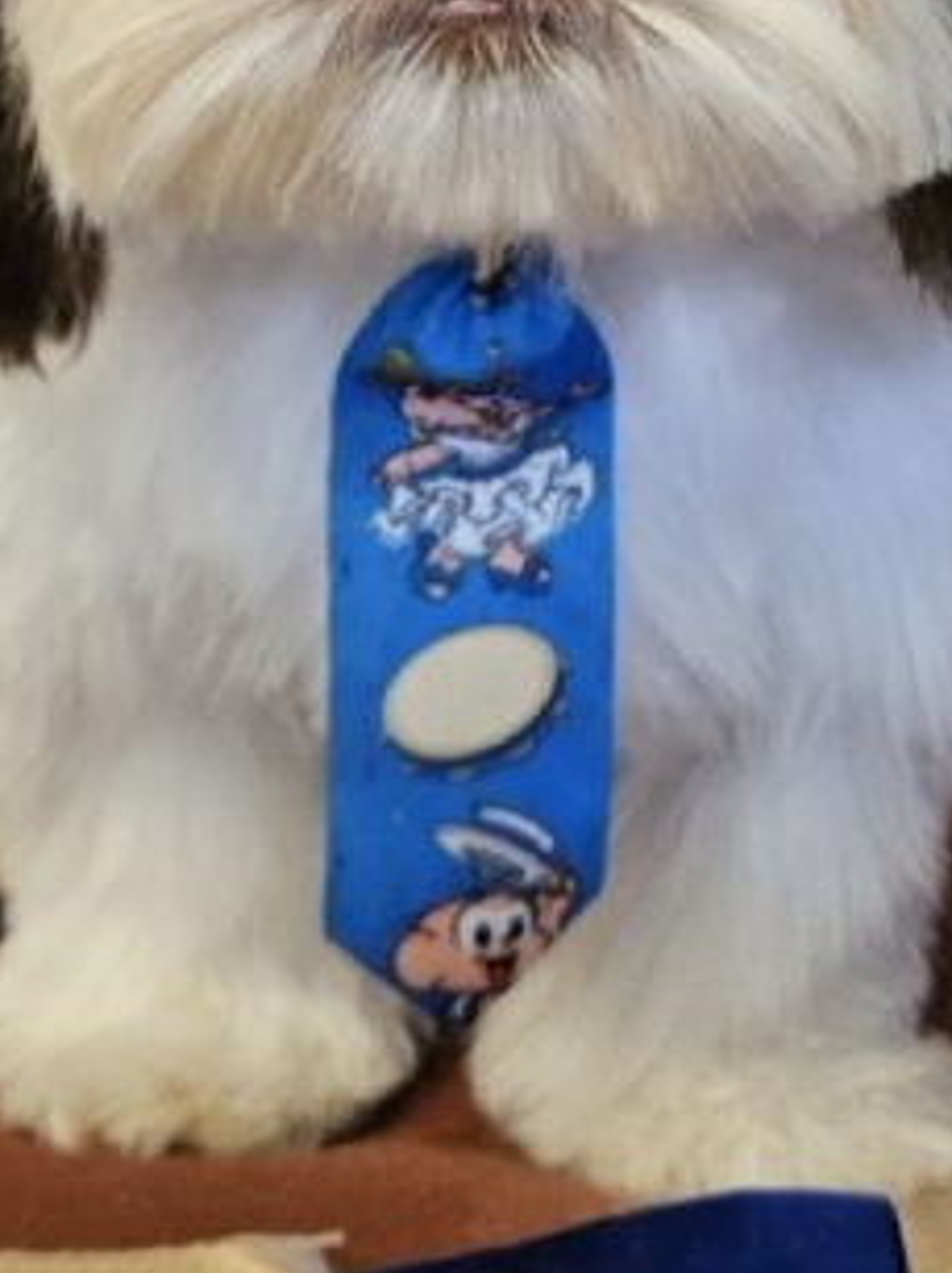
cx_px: 719
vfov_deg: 24.3
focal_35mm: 77
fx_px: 2827
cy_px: 17
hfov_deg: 19.0
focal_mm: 5.4
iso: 1000
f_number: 1.8
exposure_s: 1/120
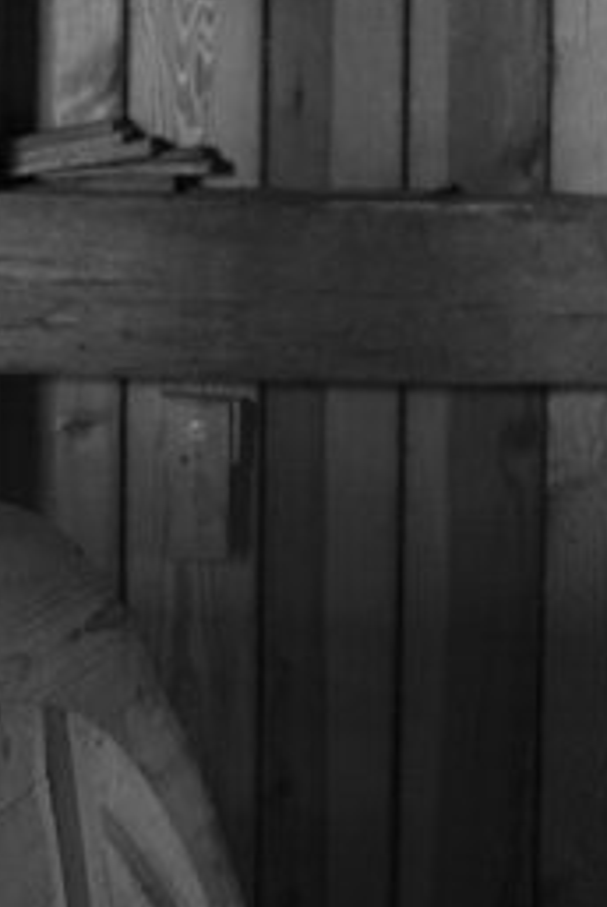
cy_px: 247
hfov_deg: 9.7
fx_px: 3430
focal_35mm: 136
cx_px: -371
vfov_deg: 15.0
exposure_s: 1/100
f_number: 8
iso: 2000
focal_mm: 35
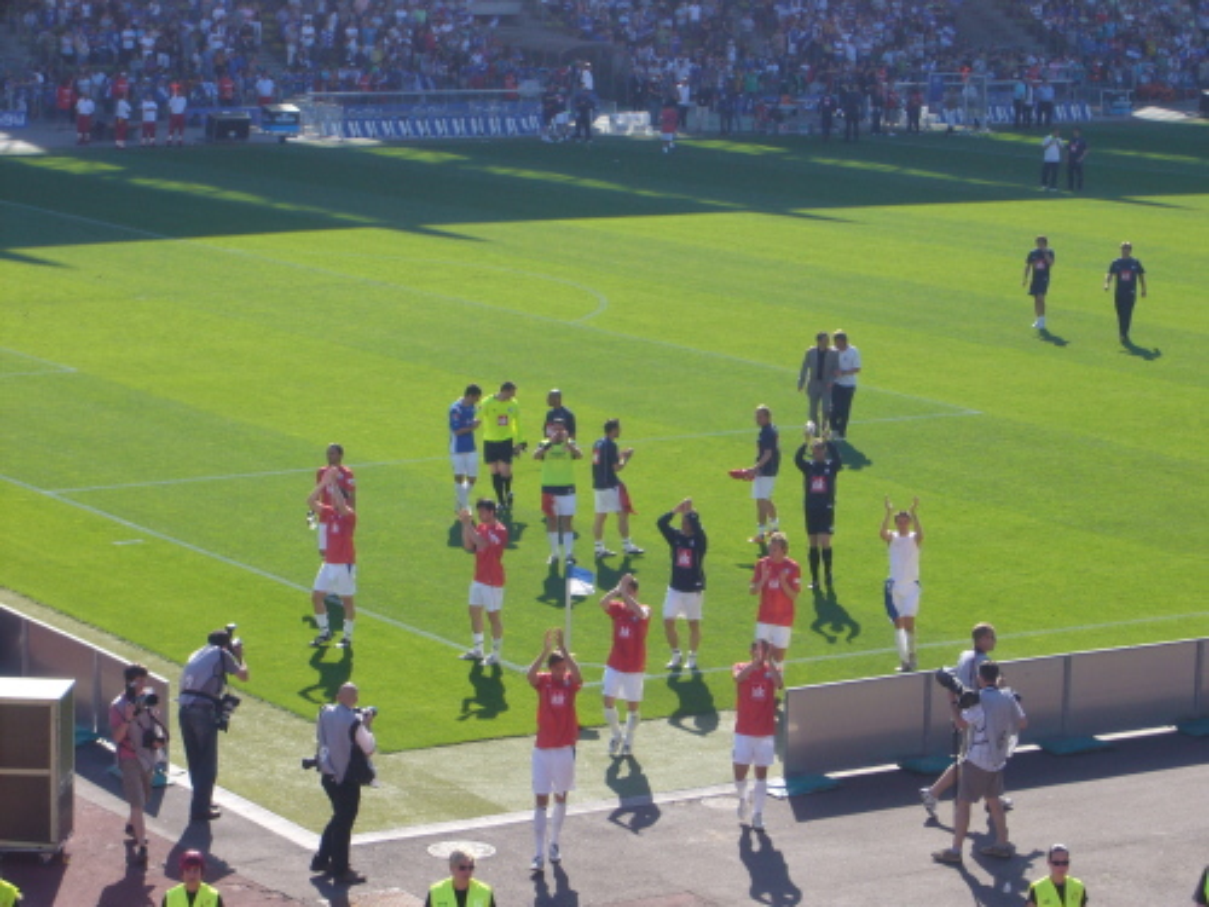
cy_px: 454
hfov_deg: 18.7
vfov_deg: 14.1
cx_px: 604
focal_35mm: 105
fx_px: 3667
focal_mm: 17.4
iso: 80
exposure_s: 1/200
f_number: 5
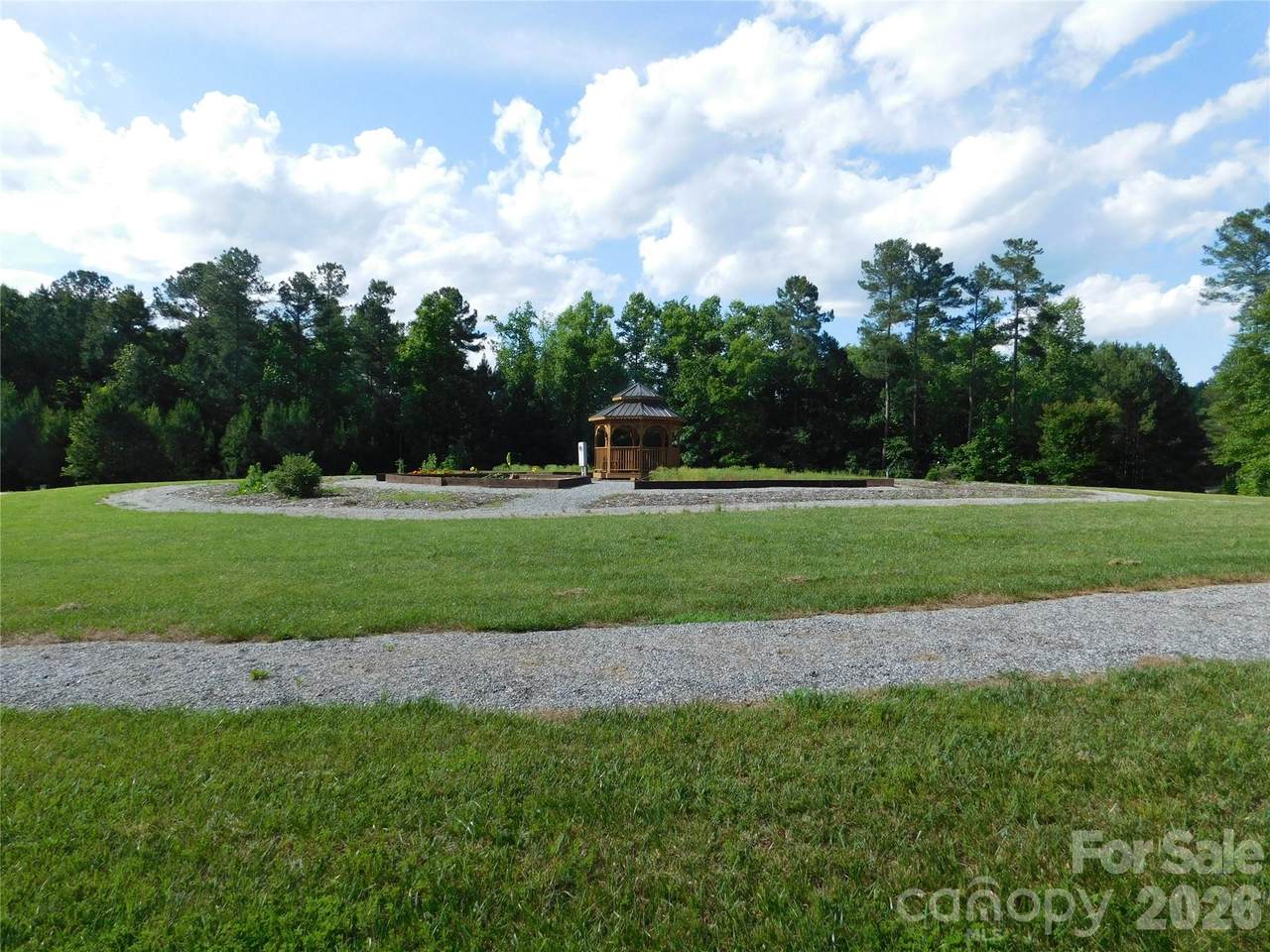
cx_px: 635
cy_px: 476
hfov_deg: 73.9
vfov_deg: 58.9
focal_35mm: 23
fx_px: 844
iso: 125
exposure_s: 1/1250
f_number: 3
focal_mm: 4
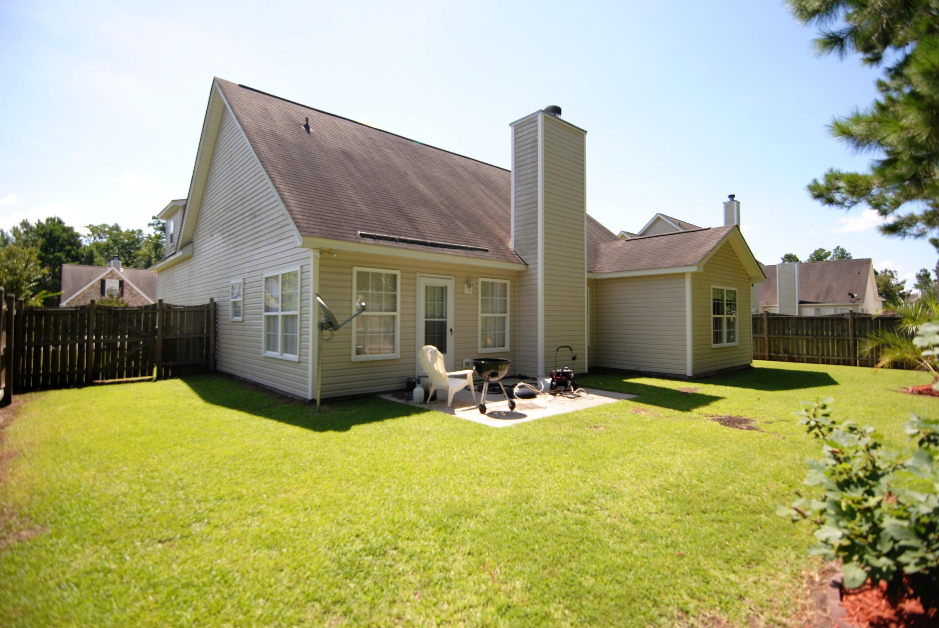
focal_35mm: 16
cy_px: 314
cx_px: 470
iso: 100
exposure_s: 1/1000
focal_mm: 11
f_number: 2.8
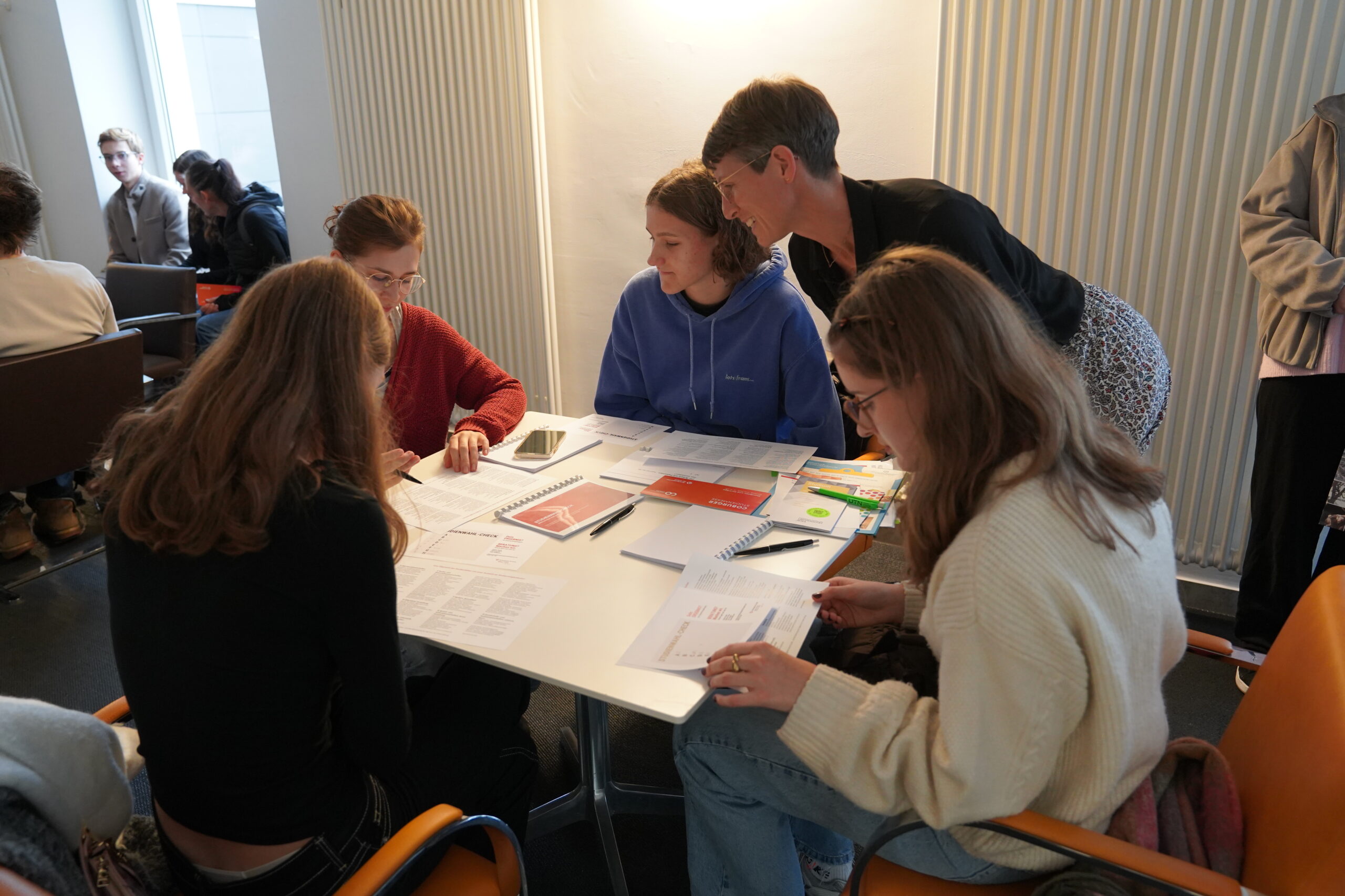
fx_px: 1009
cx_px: 672
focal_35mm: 27
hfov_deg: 67.4
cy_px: 448
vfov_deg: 47.9
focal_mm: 27
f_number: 4
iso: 3200
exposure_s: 1/160
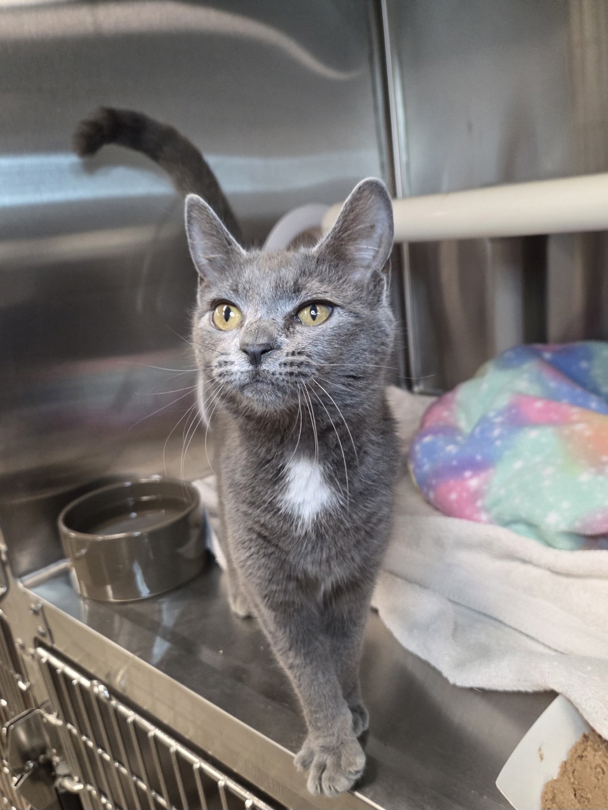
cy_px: 405
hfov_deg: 58.9
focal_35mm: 23
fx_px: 539
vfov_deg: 73.9
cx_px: 304
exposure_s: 1/120
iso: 500
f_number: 1.8
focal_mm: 5.4
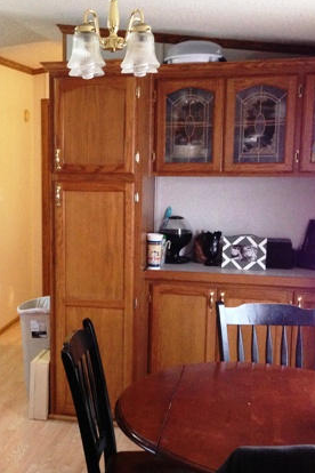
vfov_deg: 37.5
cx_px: 45
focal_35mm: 53
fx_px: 696
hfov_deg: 24.9
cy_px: 244
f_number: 2.4
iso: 400
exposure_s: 1/15
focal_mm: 4.13
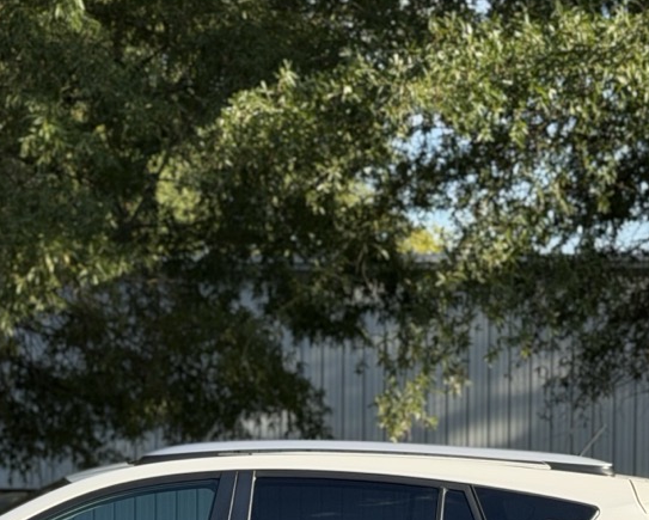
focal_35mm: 138
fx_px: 2652
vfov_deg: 11.0
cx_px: 134
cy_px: 623
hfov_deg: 13.9
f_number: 1.78
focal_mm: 6.76
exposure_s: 1/1353
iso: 64
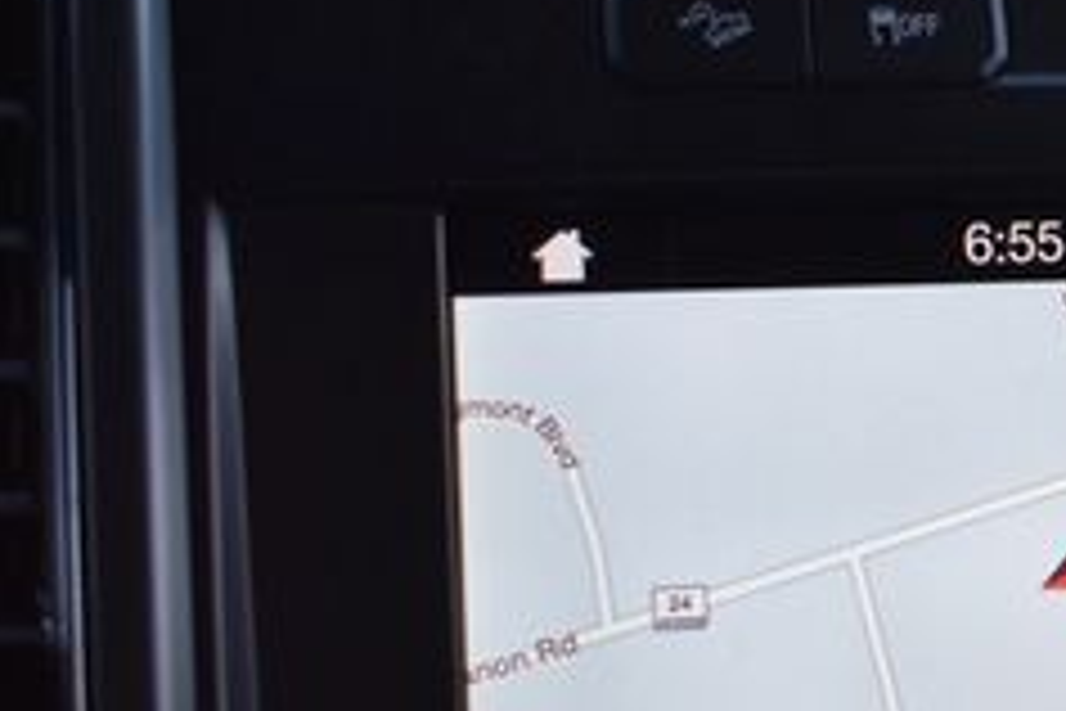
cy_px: 313
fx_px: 3001
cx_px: 1259
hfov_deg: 19.1
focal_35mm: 101
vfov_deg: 13.5
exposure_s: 1/250
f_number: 4
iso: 500
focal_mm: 25
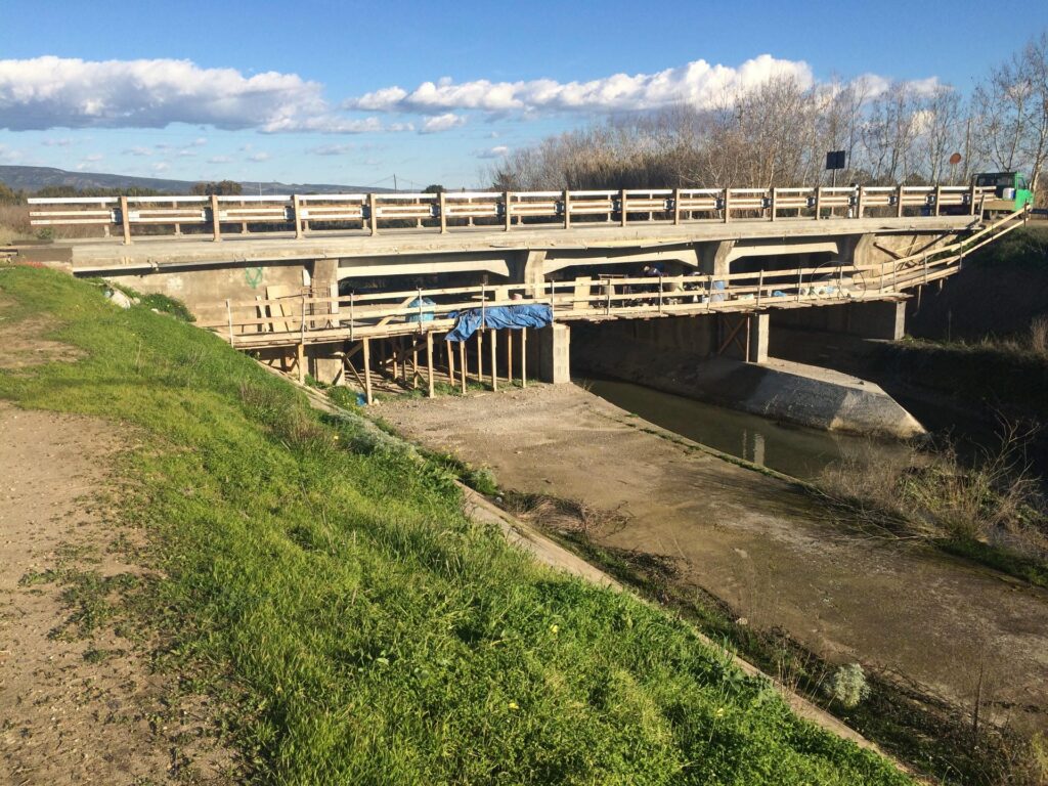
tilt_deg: -13.0
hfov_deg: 61.7
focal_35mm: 29
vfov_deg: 48.2
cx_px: 524
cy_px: 393
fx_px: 878
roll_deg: +1.8
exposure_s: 1/1953
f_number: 2.2
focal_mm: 4.15
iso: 32
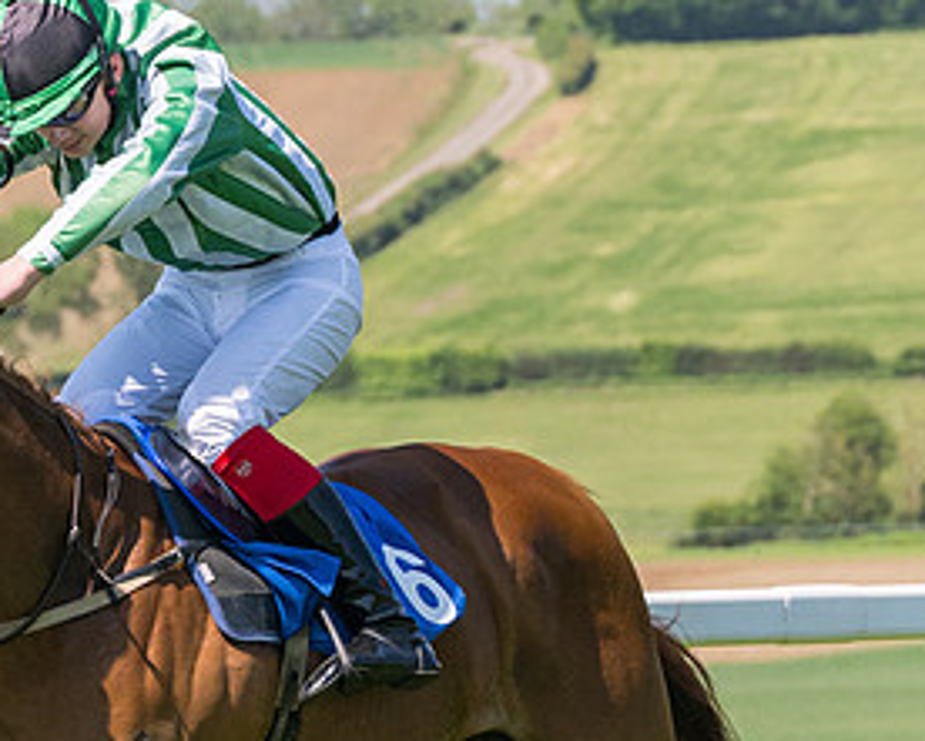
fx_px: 10872
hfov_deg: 4.9
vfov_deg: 3.9
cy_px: 594
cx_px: 416
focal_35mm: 397
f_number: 5
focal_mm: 98
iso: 400
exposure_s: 1/2500
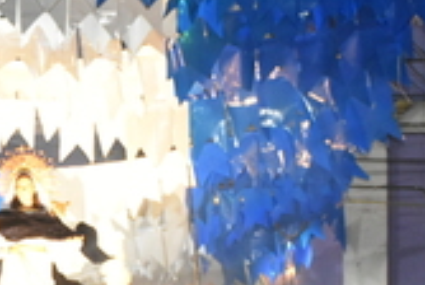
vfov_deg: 6.3
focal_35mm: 215
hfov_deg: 9.4
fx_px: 2543
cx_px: -87
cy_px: 473
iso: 3600
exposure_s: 1/60
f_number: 4.5
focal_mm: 40
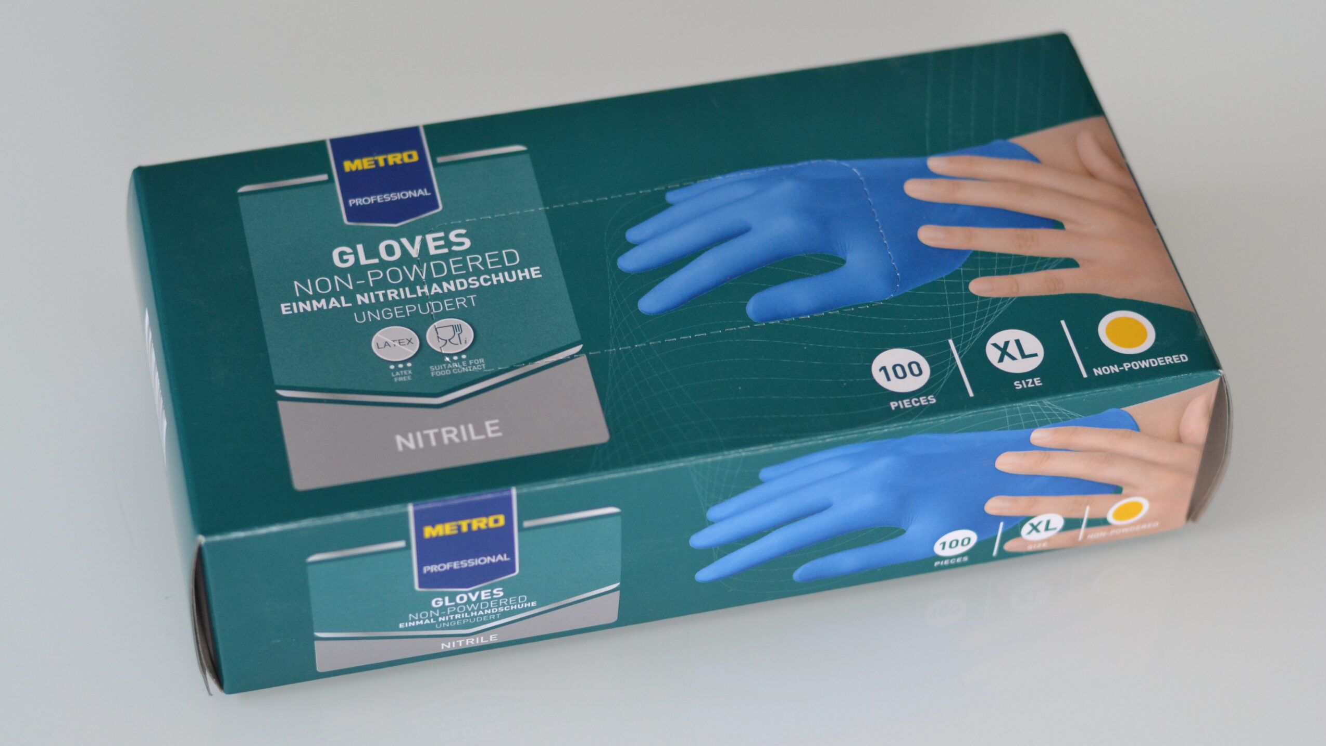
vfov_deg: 15.3
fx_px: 2778
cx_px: 666
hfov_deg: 26.9
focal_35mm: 79
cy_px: 386
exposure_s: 1/60
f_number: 2.8
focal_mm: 50
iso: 800
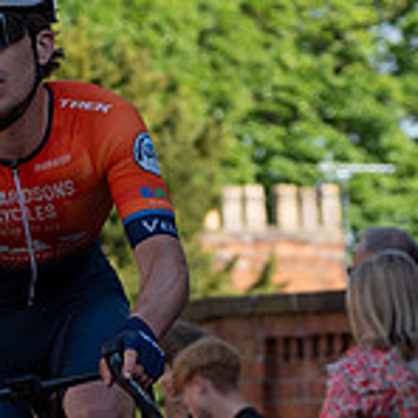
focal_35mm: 396
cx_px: 44
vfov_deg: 4.4
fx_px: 5410
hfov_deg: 4.4
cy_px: 516
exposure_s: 1/1000
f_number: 3.5
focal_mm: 75
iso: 100
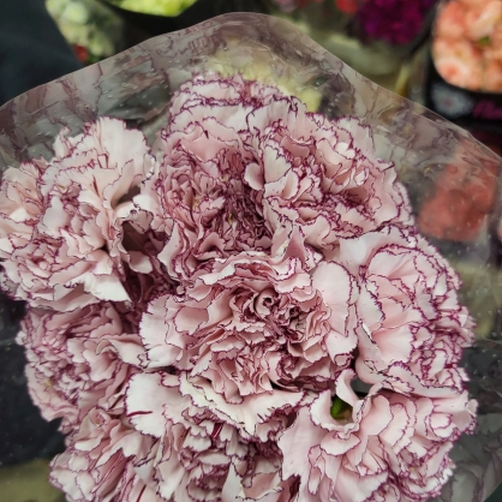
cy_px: 310
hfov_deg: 49.7
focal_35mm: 33
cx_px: 250
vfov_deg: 49.3
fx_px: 541
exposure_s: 1/50
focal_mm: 5.4
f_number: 1.8
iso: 250
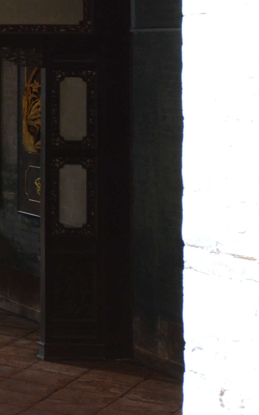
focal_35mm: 109
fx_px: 1231
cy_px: 33
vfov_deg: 18.7
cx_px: -647
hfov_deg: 8.6
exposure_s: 1/200
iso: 800
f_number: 7.1
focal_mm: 21
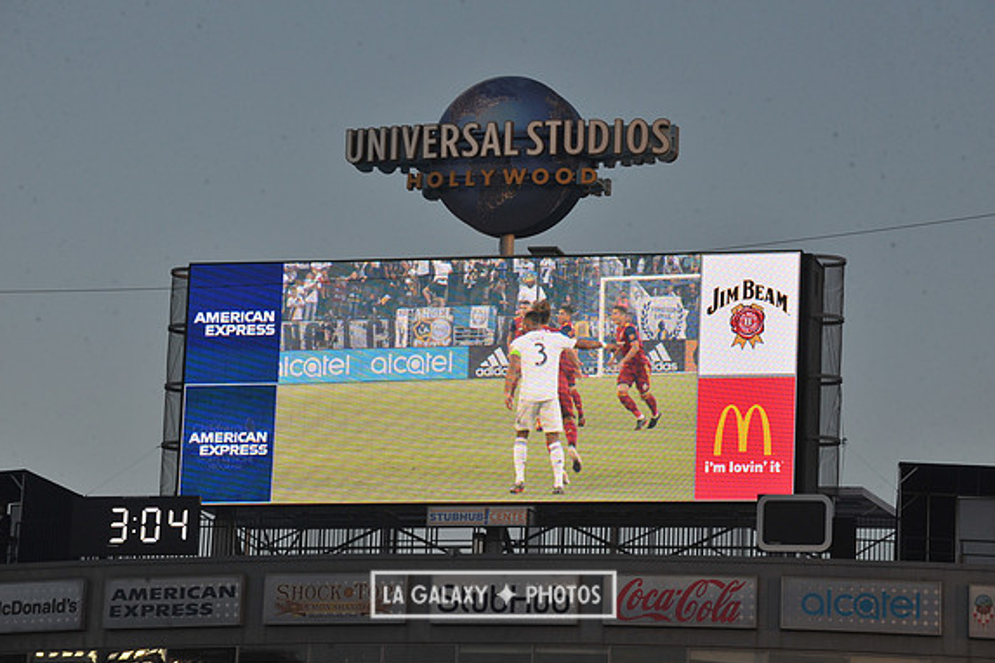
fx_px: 5030
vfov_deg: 7.5
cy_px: 333
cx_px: 493
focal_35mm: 182
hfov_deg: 11.3
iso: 800
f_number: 13
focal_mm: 180
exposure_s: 1/640
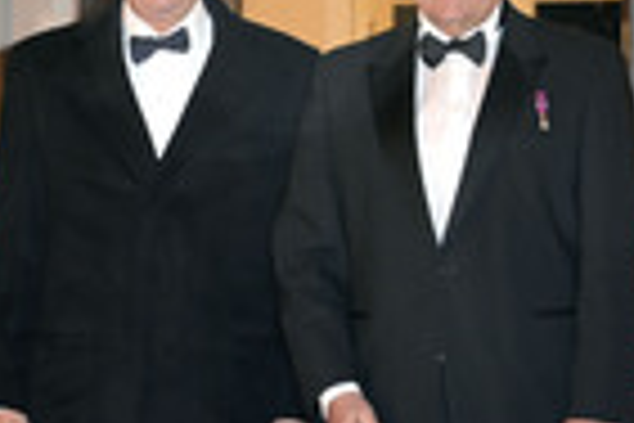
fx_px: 5635
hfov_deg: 6.4
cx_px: 20
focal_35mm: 320
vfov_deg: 4.3
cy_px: 392
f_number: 5.6
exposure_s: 1/125
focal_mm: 100
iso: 2500
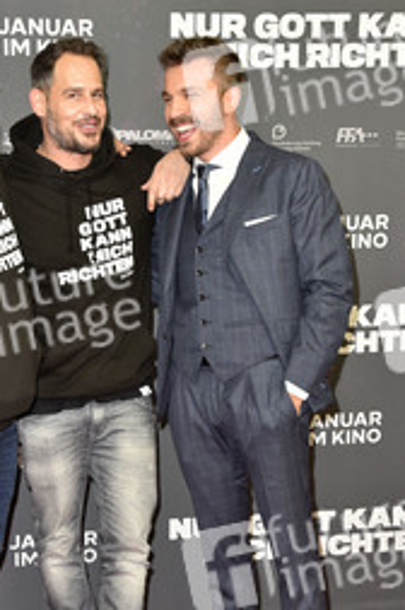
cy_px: 436
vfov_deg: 25.5
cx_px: 87
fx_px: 1337
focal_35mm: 79
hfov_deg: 17.1
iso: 1000
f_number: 5.6
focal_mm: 50
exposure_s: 1/200
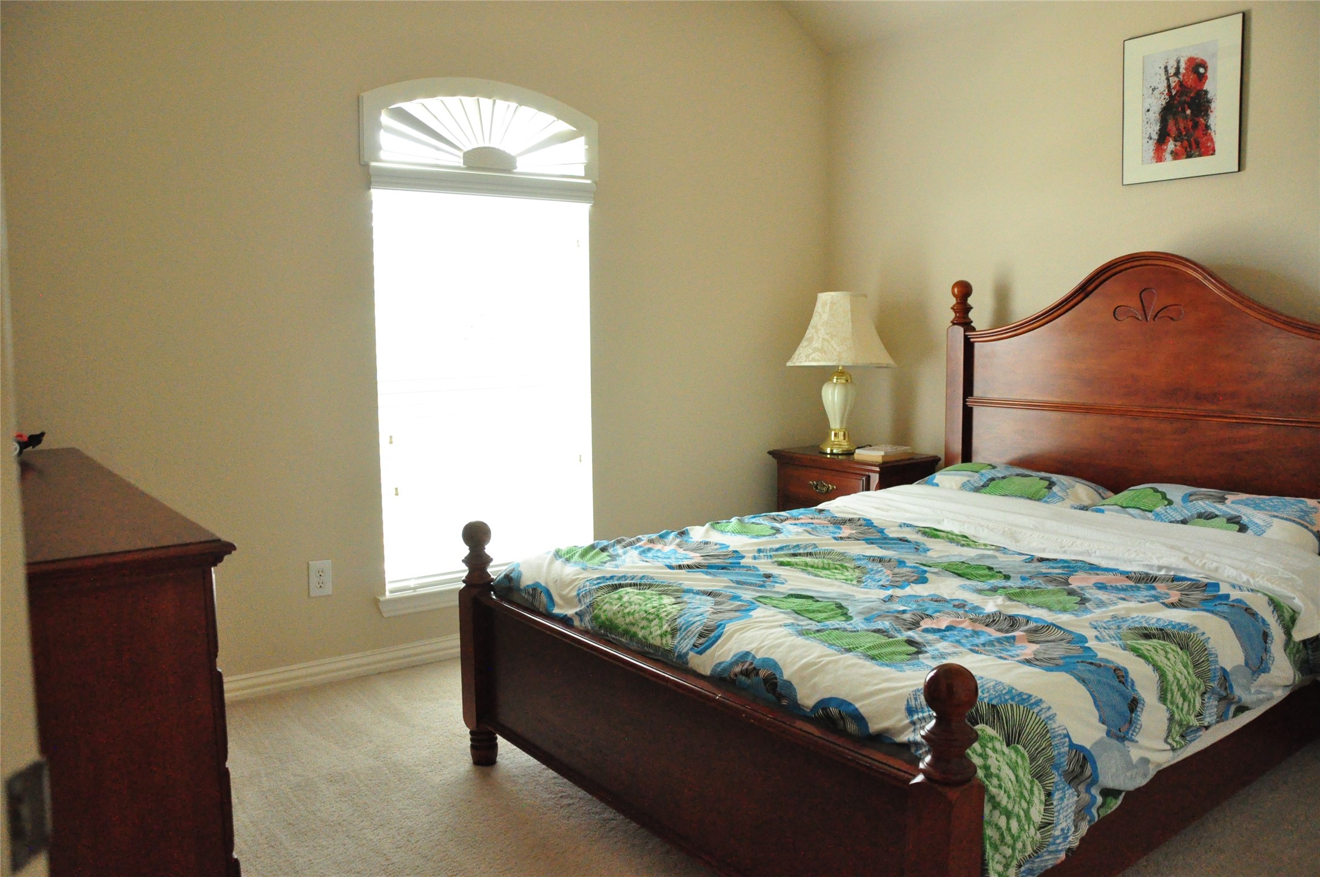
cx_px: 660
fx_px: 989
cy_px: 438
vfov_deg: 47.8
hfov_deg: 67.4
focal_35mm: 27
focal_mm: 18
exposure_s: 1/200
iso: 3200
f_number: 7.1
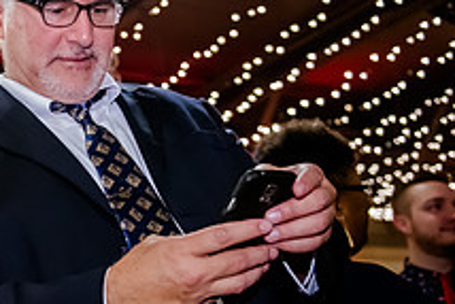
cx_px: -77
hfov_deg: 22.5
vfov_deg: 16.3
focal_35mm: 84
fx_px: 1062
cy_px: 122
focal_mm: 31
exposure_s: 1/200
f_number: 2.8
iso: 5000
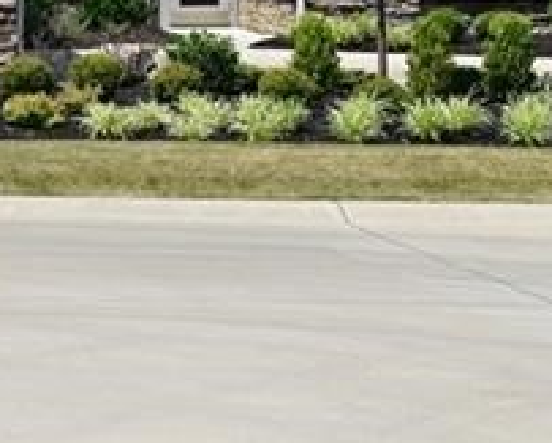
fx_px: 2280
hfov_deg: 12.9
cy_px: -128
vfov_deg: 10.9
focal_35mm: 139
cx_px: -337
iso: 400
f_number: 9
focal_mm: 29.5
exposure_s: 1/1600
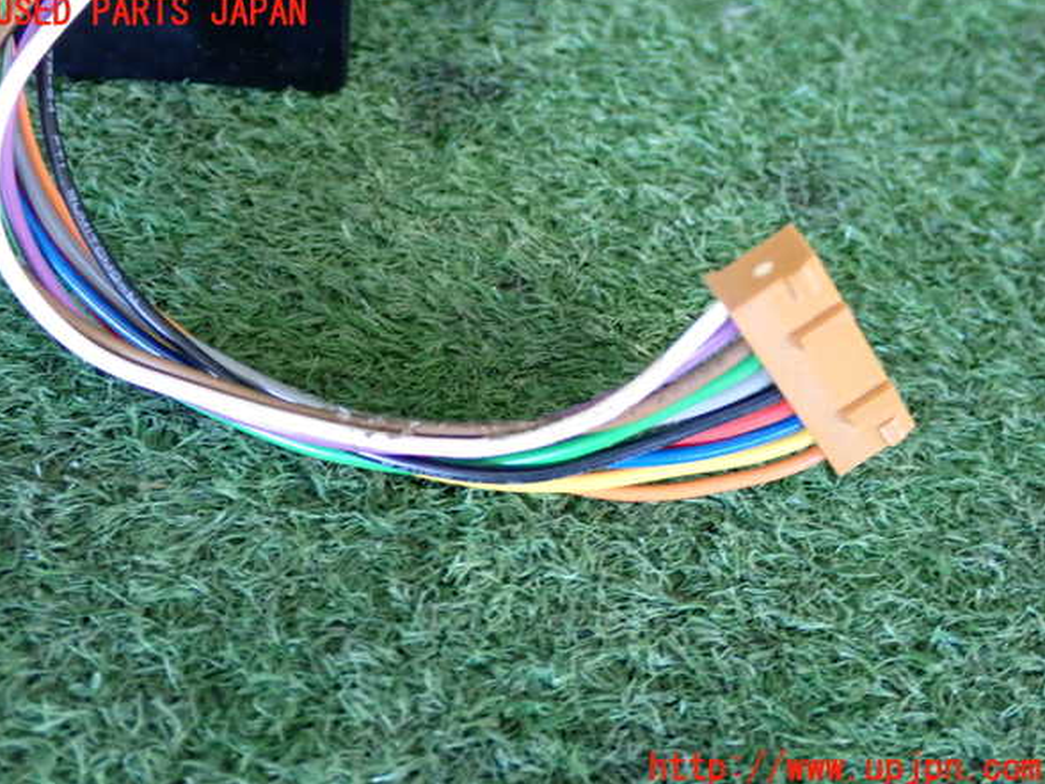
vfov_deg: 30.3
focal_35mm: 48
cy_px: 391
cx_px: 517
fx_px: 1449
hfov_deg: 39.7
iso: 800
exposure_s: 1/60
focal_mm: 8.4
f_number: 3.1
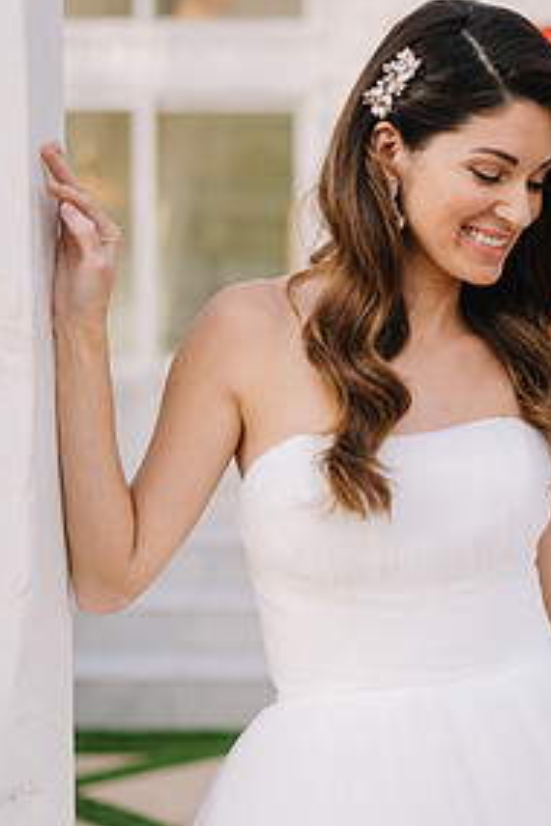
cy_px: 458
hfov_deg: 17.2
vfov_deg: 25.7
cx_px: 420
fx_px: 1814
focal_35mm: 79
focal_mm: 50
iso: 64
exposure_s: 1/200
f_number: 2
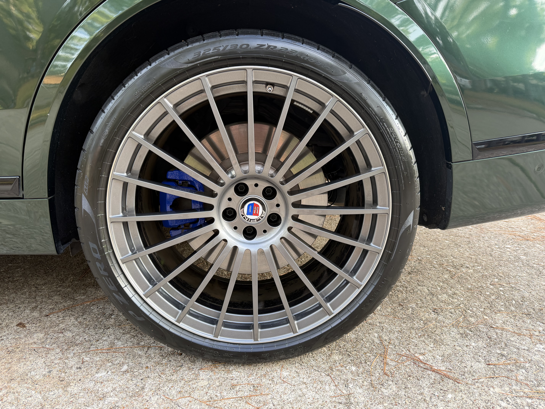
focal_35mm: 24
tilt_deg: -17.1
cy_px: 204
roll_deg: -0.4
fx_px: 378
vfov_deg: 56.8
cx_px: 272
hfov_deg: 71.6
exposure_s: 1/121
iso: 125
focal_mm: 6.76
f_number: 1.78
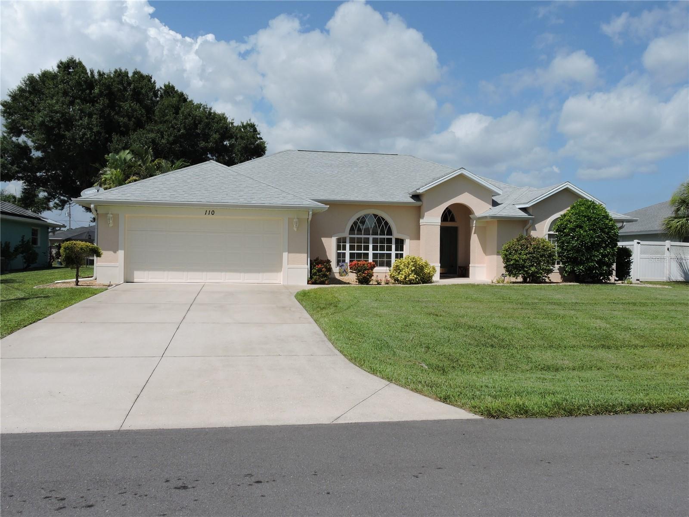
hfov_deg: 60.0
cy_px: 258
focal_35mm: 30
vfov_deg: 46.8
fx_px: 597
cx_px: 344
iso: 100
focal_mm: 5.4
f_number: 4.5
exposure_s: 1/1250
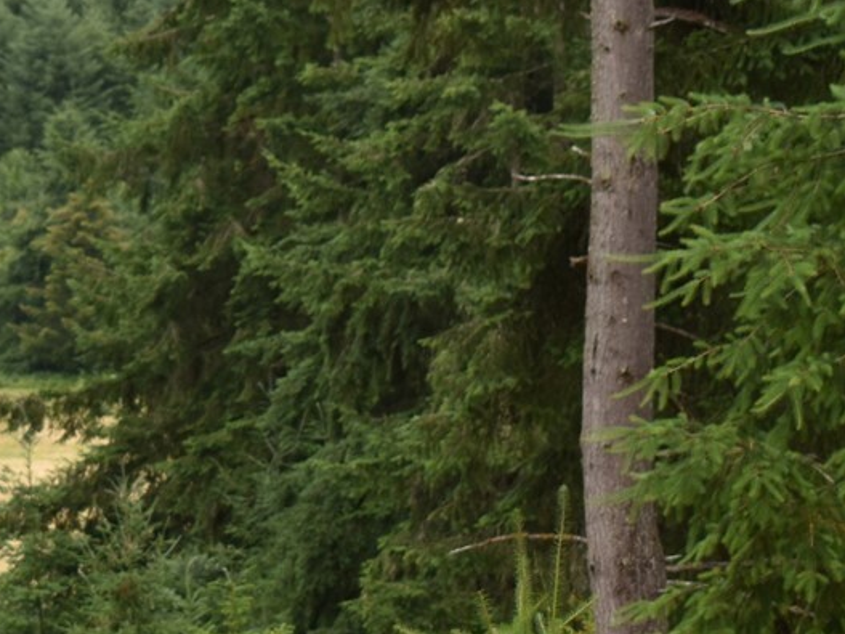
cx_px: -102
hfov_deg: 7.7
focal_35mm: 256
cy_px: 259
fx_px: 6237
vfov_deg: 5.8
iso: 180
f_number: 5.6
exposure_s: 1/200
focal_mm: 55
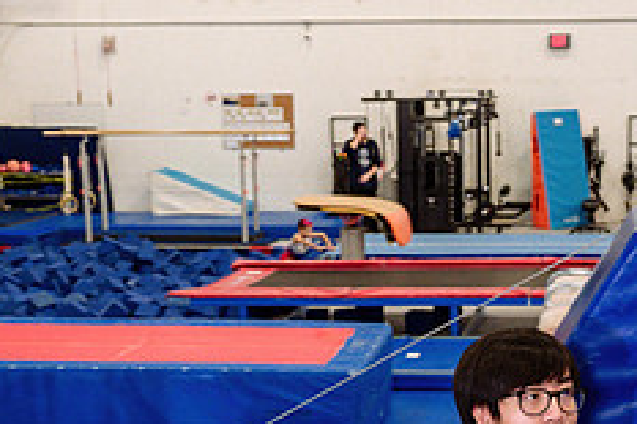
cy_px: 336
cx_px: 509
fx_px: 1255
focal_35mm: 71
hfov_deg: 27.9
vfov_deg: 19.0
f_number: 3.5
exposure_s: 1/250
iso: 1600
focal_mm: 24
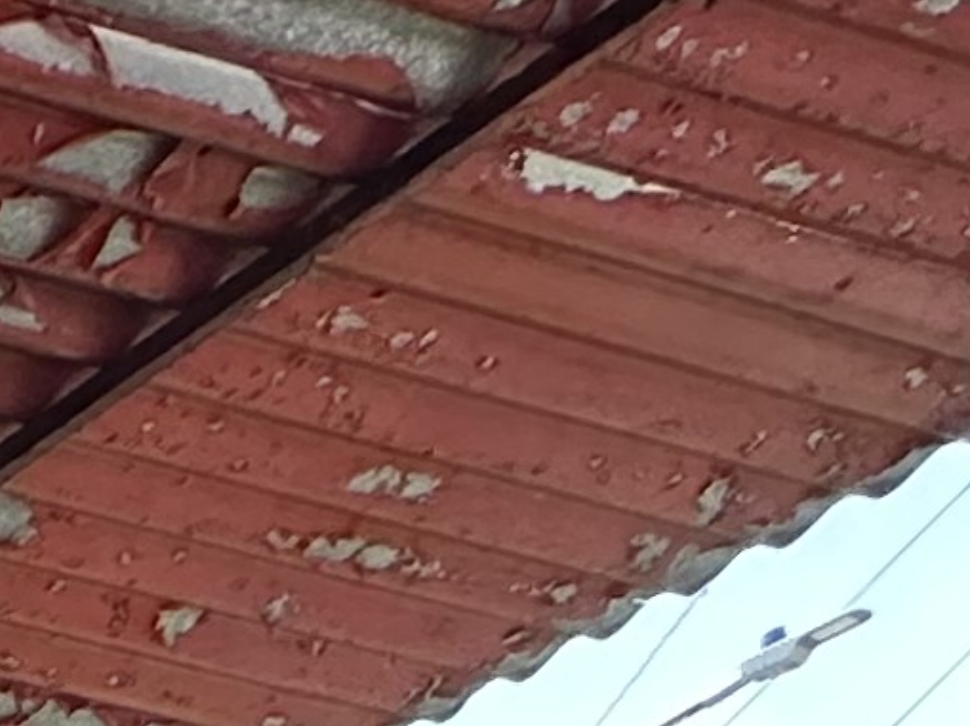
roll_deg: -2.1
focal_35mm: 111
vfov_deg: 8.6
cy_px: 2698
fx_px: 3108
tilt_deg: -6.9
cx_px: -2030
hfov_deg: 10.8
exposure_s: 1/99
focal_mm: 2.22
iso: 40
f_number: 2.2
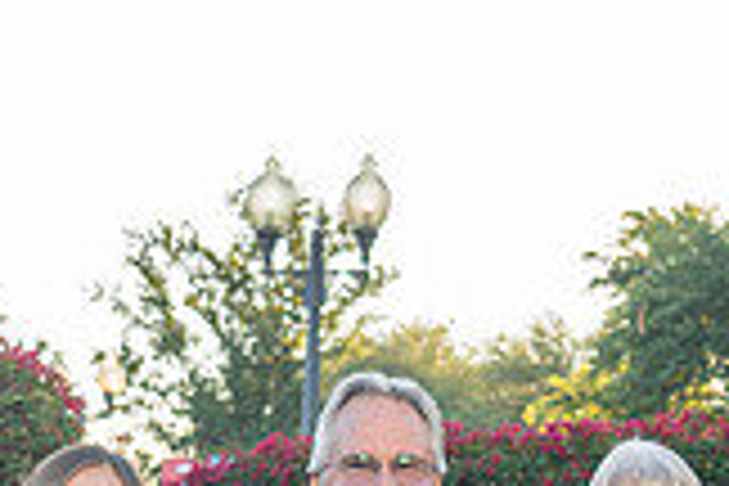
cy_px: 862
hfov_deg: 15.6
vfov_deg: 10.0
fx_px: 2632
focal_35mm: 130
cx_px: 630
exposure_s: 1/200
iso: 250
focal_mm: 34
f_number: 4
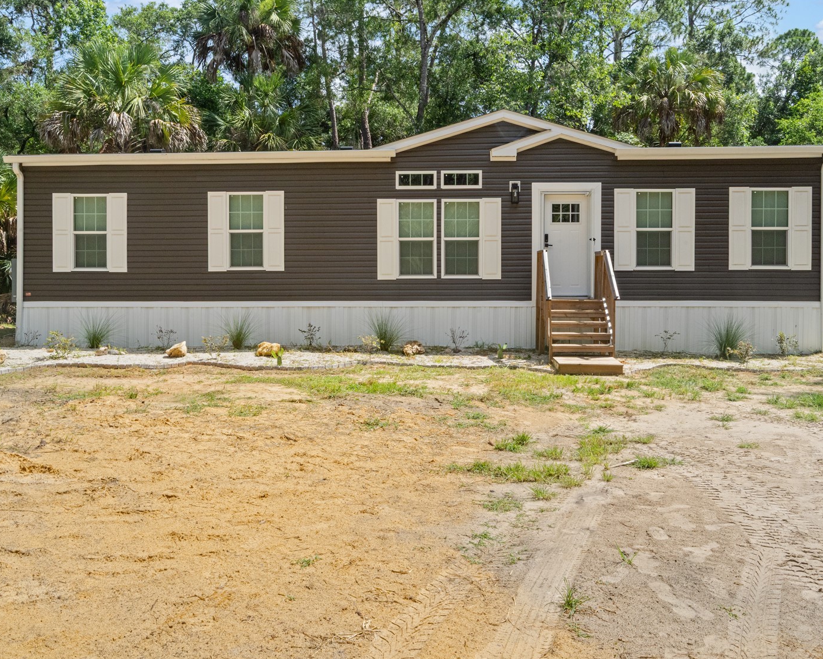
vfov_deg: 47.1
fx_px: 755
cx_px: 411
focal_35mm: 31
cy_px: 332
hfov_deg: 57.2
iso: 1600
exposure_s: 1/320
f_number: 22
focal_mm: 27
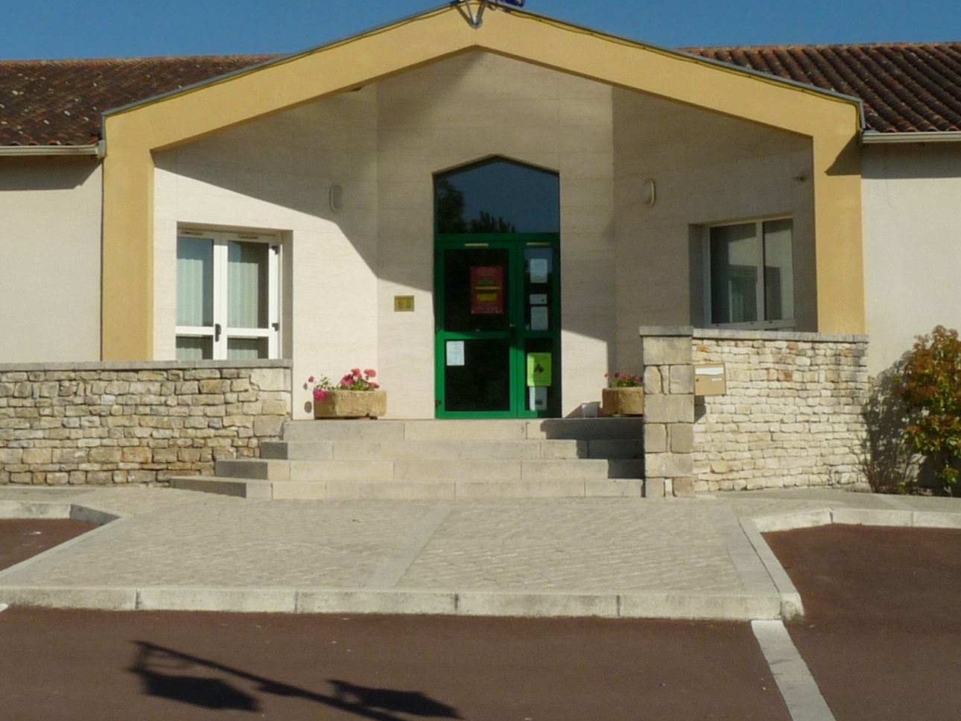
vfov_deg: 23.6
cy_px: 287
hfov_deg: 31.2
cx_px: 536
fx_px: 1722
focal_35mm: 62
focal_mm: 5
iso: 100
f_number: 8
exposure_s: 1/400
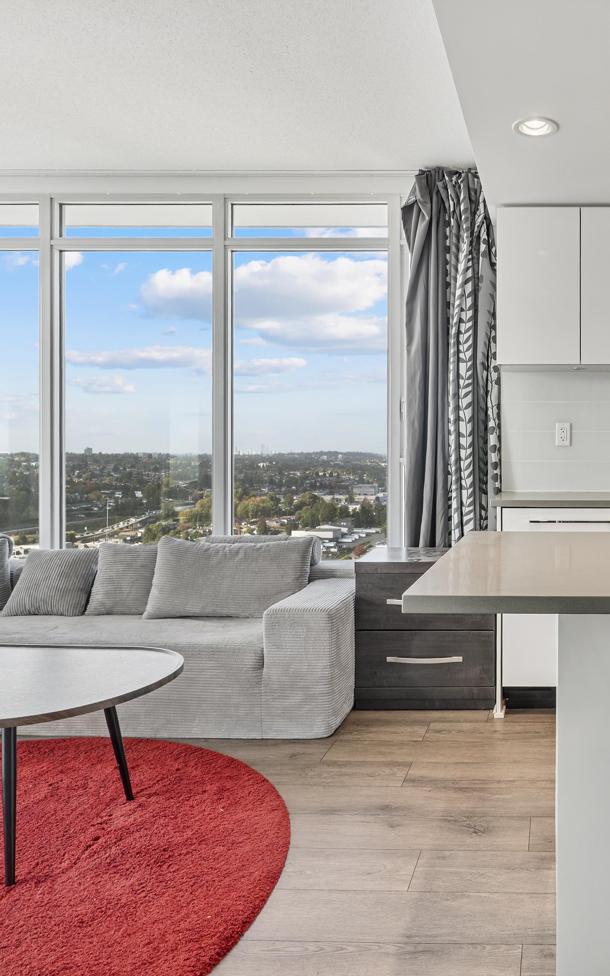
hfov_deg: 42.4
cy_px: 467
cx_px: 550
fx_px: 713
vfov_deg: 68.7
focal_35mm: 27
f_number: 9
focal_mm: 11
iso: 100
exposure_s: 1/4
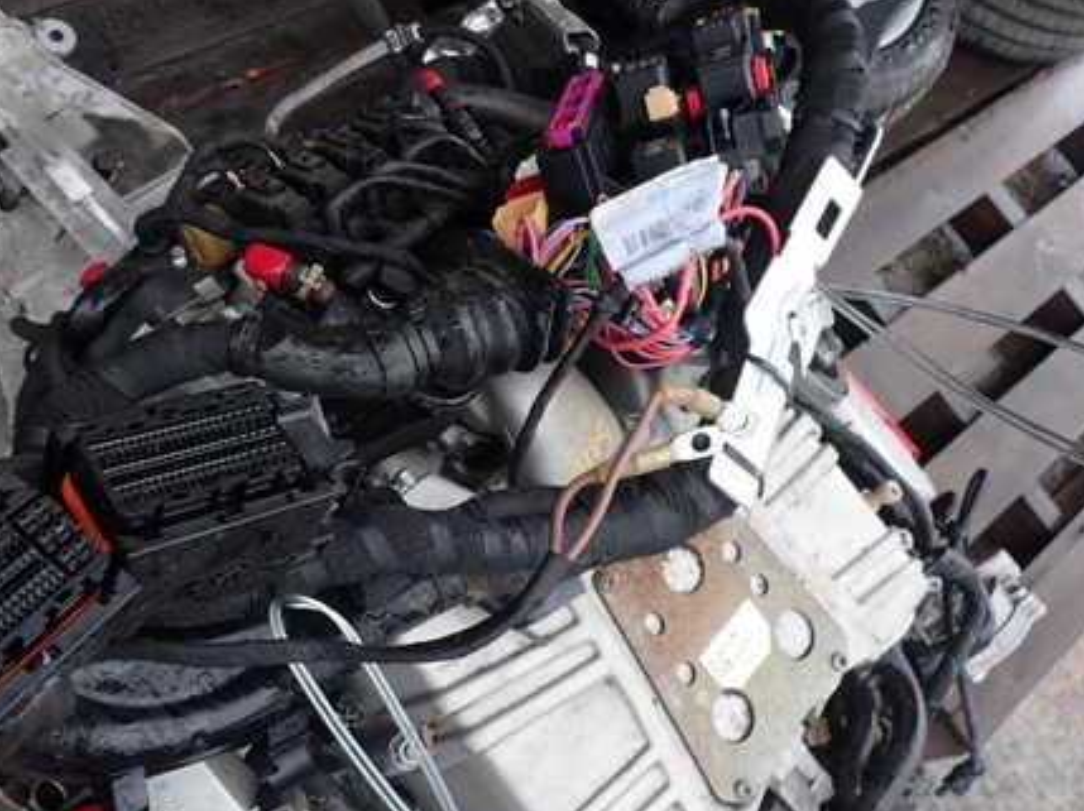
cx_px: 376
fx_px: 1095
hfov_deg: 51.8
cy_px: 475
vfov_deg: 40.5
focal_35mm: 35
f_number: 2.8
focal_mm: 4.5
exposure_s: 1/80
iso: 100
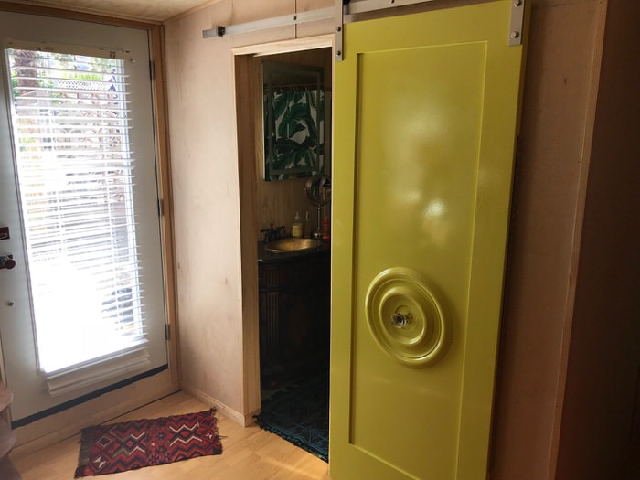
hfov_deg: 63.4
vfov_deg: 49.7
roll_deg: -0.7
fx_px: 518
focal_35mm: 28
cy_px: 240
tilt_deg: -11.9
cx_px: 320
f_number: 1.8
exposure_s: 1/206
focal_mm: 3.99
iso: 20
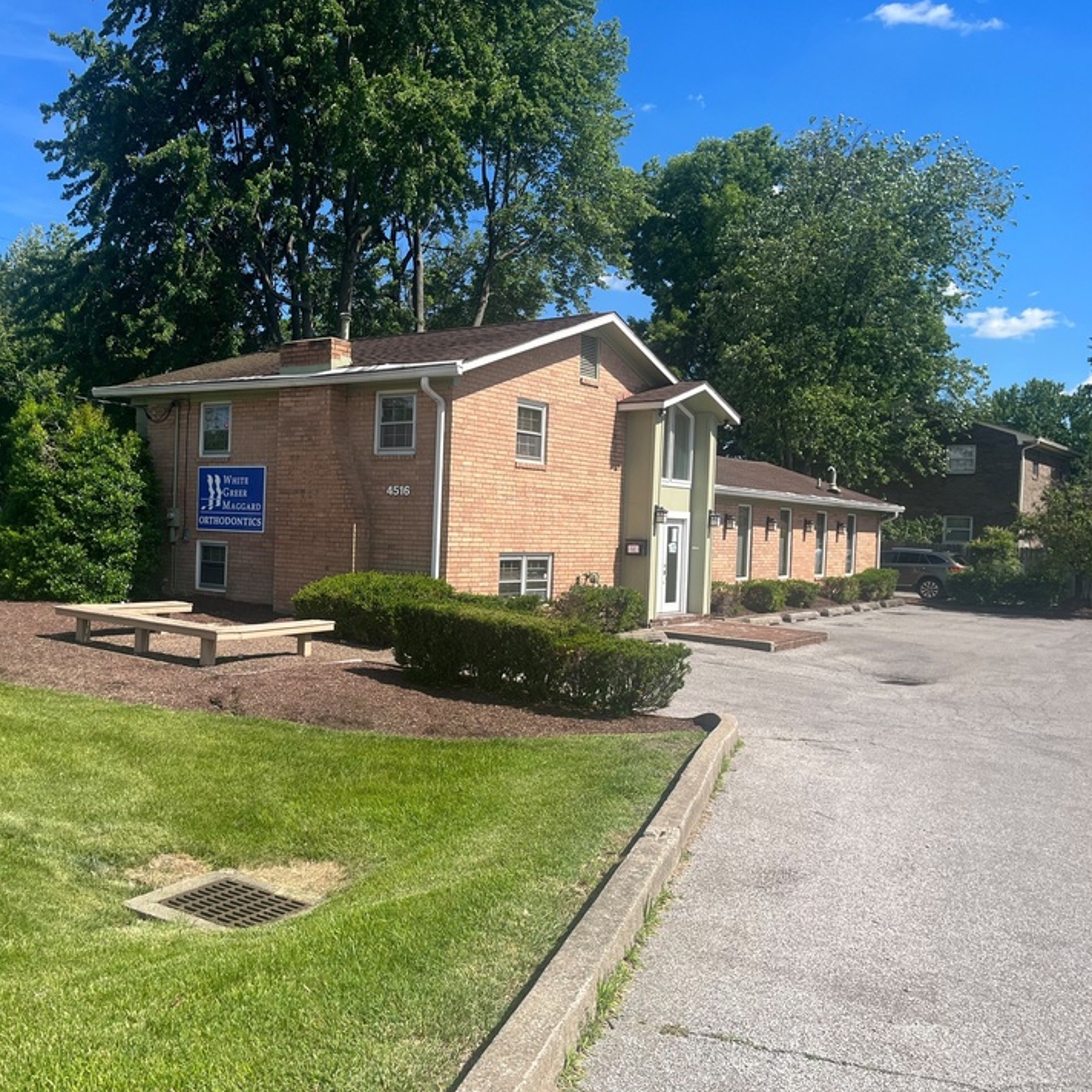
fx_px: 1106
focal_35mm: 31
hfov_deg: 51.7
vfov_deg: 52.5
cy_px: 541
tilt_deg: -1.3
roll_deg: -1.9
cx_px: 380
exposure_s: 1/2688
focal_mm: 5.1
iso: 50
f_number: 1.6
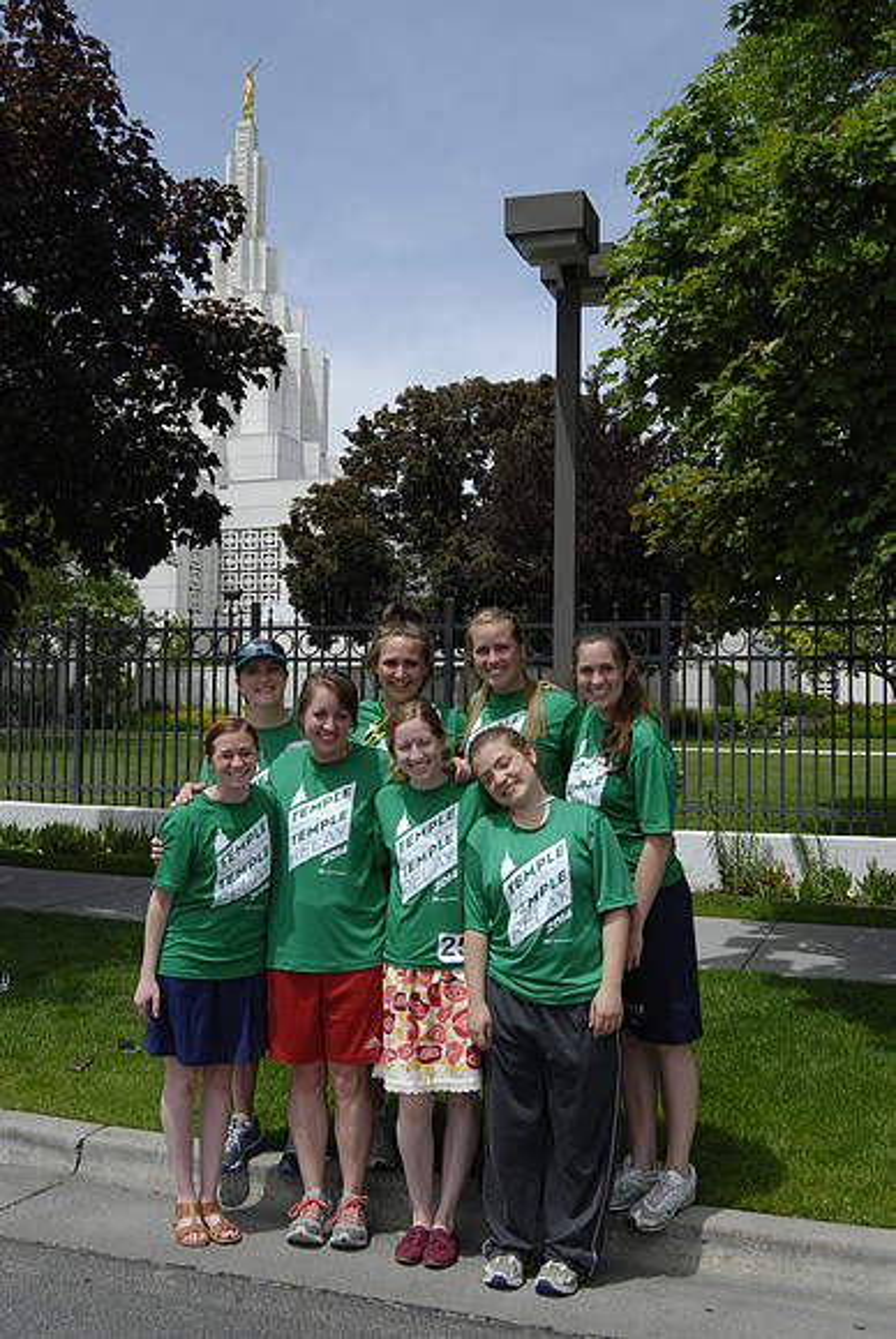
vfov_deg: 53.1
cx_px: 448
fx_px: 1341
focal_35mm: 36
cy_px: 670
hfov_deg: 37.0
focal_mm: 24
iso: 400
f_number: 10
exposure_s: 1/800
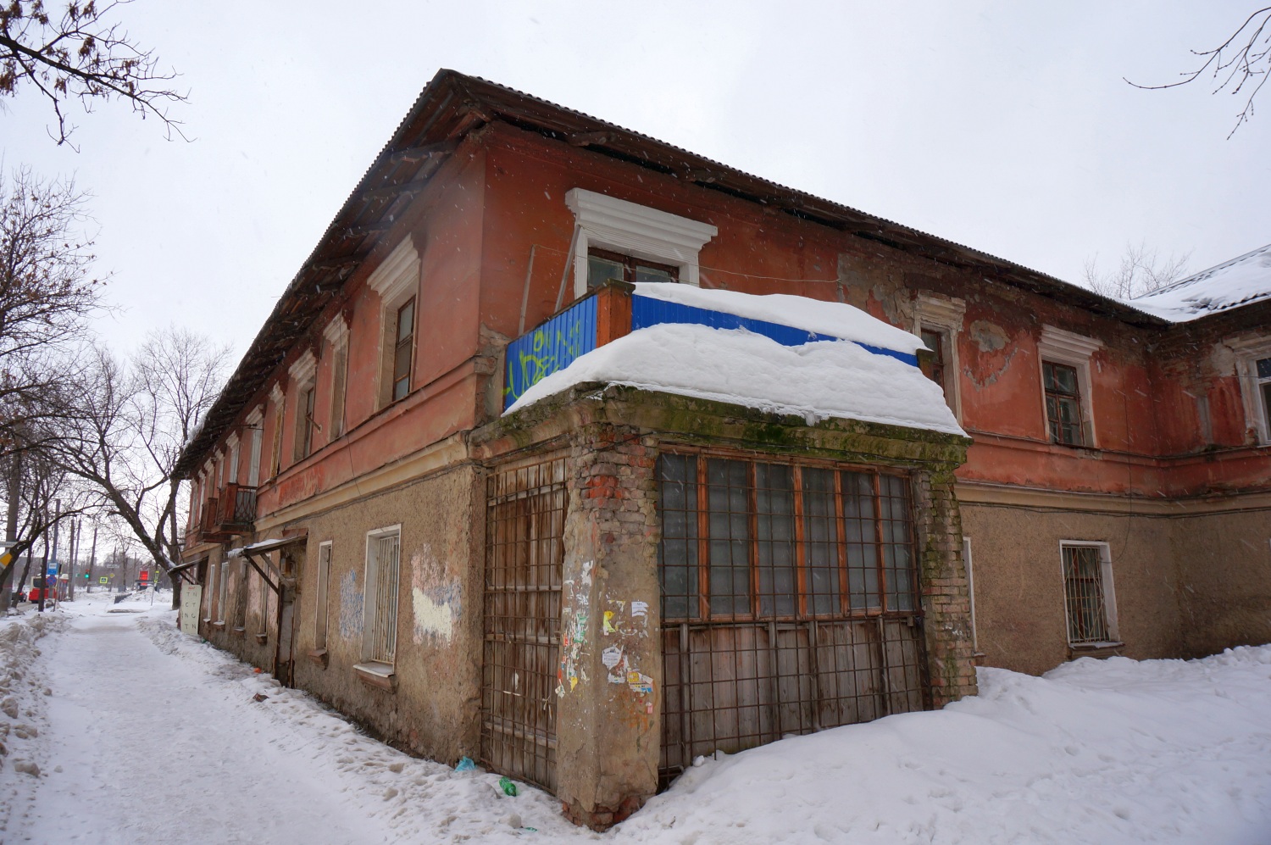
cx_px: 636
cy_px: 422
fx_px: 846
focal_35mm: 24
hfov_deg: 73.8
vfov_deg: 53.0
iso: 100
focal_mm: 16
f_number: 8
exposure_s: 1/80
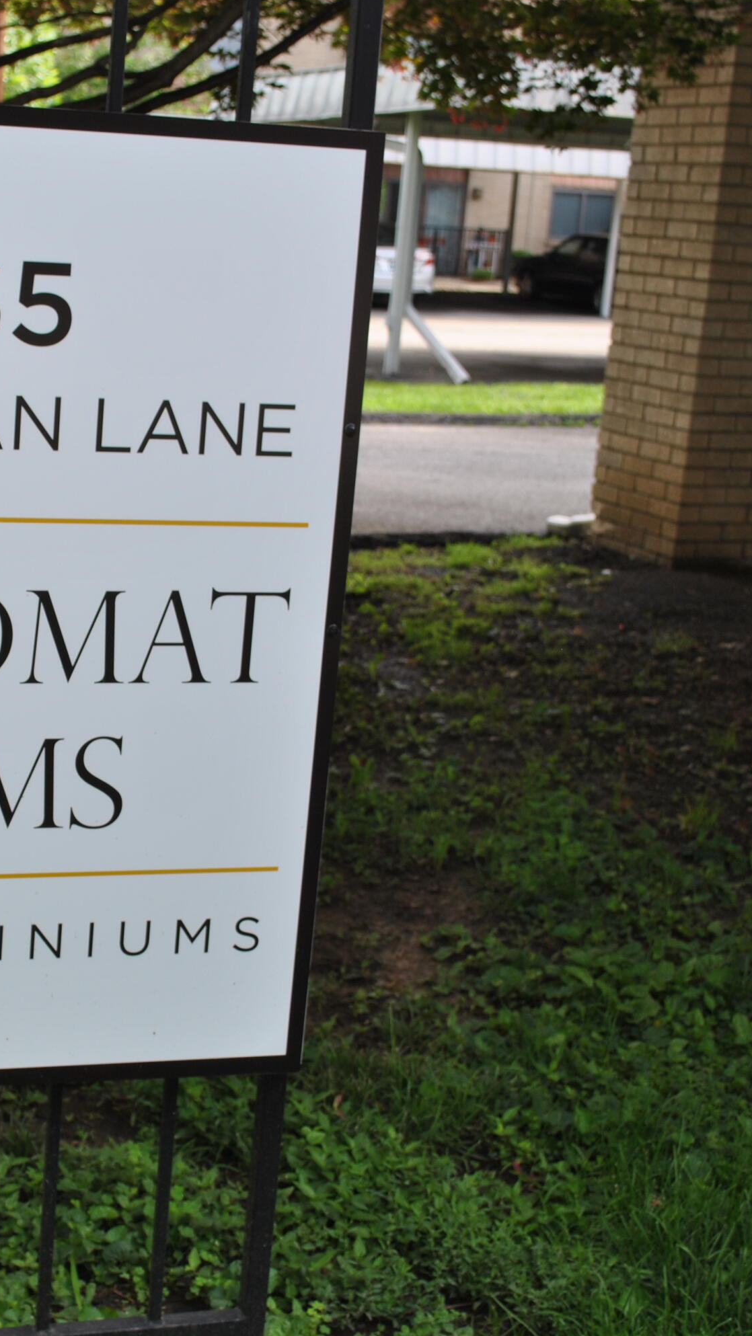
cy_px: 666
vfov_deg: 36.6
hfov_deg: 20.6
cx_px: 54
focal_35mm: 57
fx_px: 2020
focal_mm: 24
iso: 110
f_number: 5.6
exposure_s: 1/125
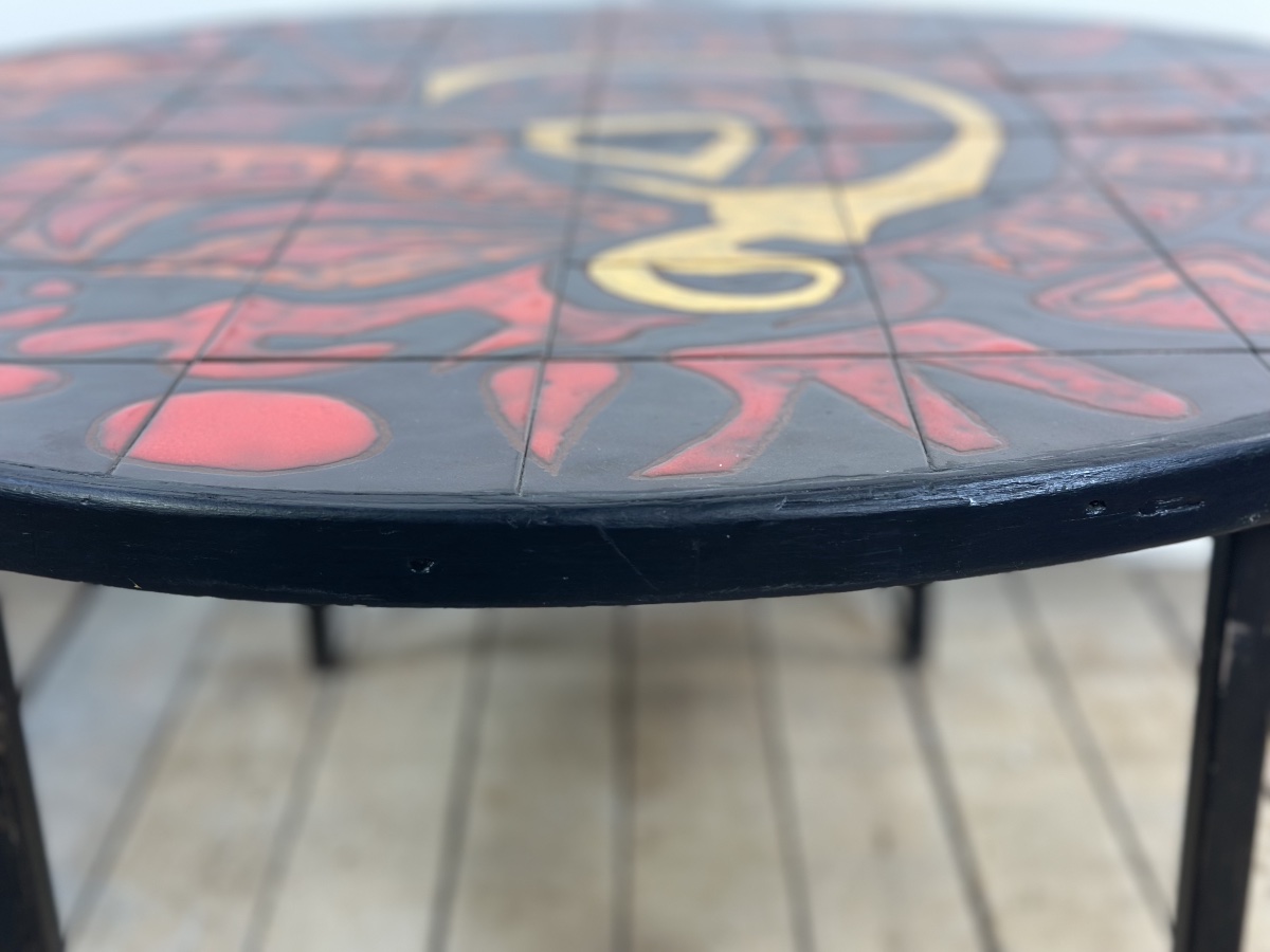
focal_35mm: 48
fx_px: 1761
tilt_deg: -21.6
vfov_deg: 30.3
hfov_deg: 39.7
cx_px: 635
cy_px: 476
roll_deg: +0.3
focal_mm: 6.86
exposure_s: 1/50
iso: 80
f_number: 1.78
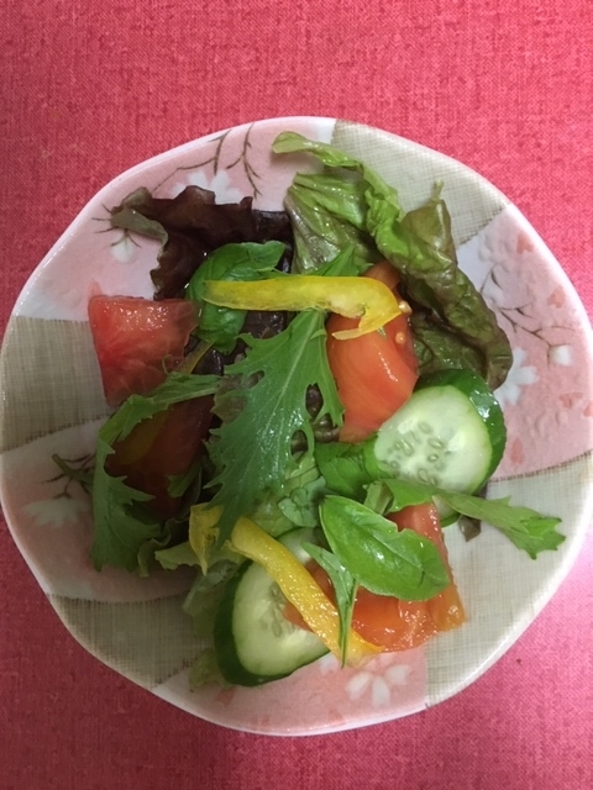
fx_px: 662
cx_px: 296
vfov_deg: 61.7
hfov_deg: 48.2
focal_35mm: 29
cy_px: 395
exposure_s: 1/30
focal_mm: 4.15
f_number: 2.2
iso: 200
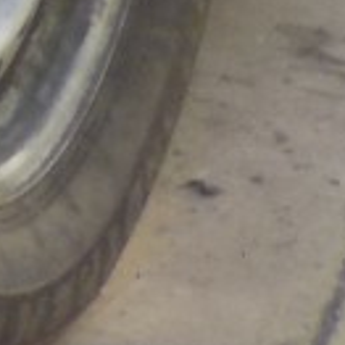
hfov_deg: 5.6
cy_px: -816
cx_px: -1156
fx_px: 2932
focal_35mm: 260
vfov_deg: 6.0
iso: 125
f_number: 3.3
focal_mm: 4.1
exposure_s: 1/250
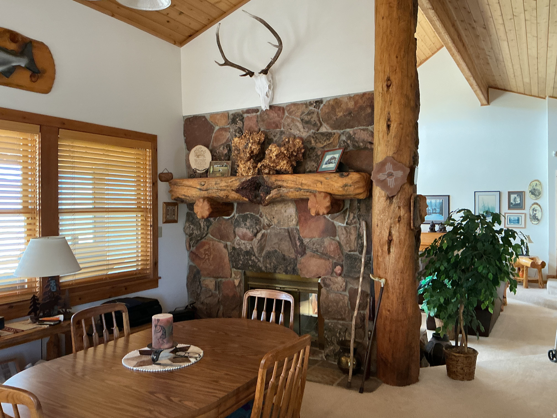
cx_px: 278
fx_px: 467
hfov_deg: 61.7
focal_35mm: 29
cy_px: 209
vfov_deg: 48.2
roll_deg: +0.2
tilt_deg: +1.2
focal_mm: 3
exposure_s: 1/60
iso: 160
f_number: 1.8
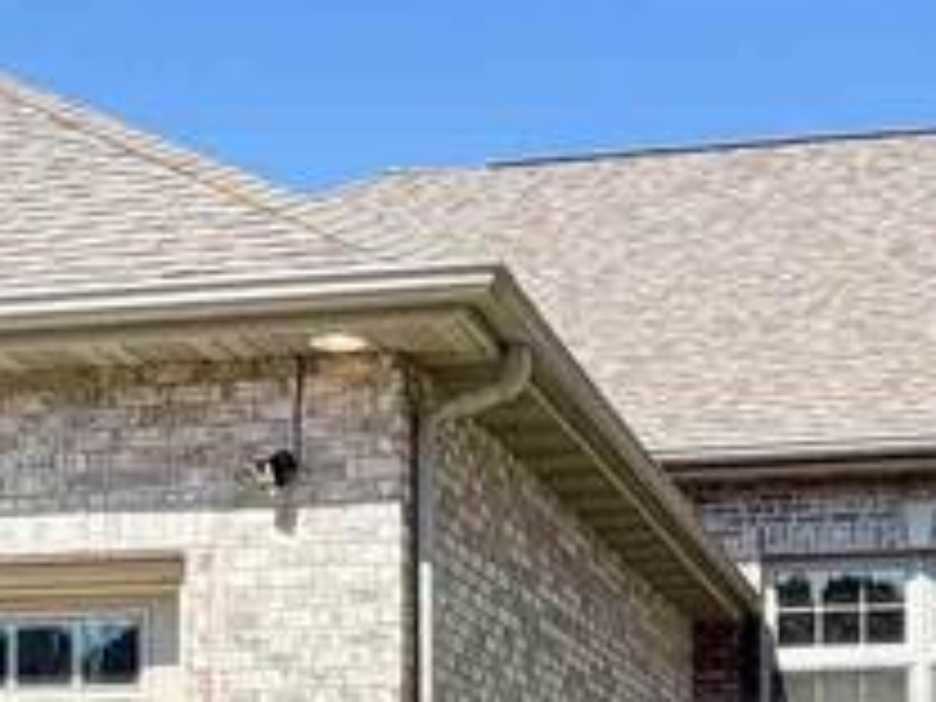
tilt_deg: +0.1
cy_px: 958
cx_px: 558
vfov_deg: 16.1
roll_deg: +0.5
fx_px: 2325
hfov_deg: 22.7
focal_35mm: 86
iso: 20
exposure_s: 1/955
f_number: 2.2
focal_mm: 2.22
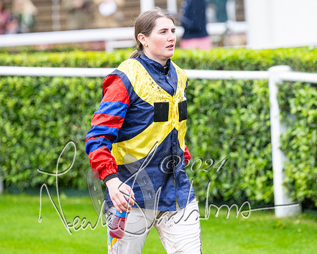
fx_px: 2878
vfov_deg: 5.0
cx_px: 189
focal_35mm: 307
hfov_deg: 6.3
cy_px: 112
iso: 1000
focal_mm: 240
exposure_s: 1/500
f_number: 5
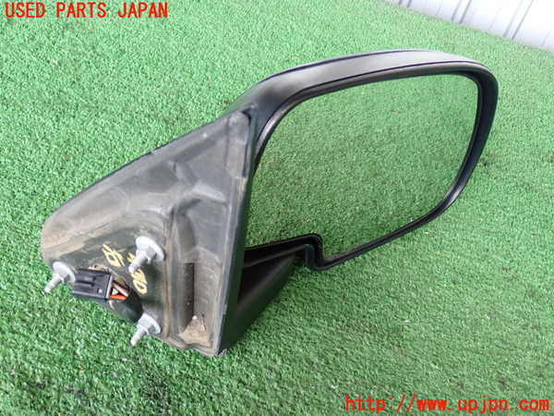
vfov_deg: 35.1
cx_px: 277
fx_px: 656
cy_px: 208
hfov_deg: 45.8
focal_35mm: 41
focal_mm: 7.31
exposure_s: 1/40
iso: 200
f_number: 2.8
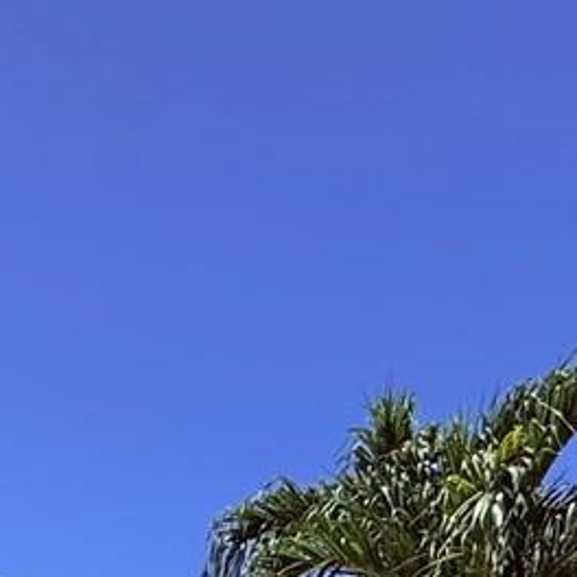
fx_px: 1414
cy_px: 1165
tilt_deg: -4.6
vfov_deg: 16.9
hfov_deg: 19.5
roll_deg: -2.9
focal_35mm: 75
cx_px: -337
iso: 50
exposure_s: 1/4149
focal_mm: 2.22
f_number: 2.2
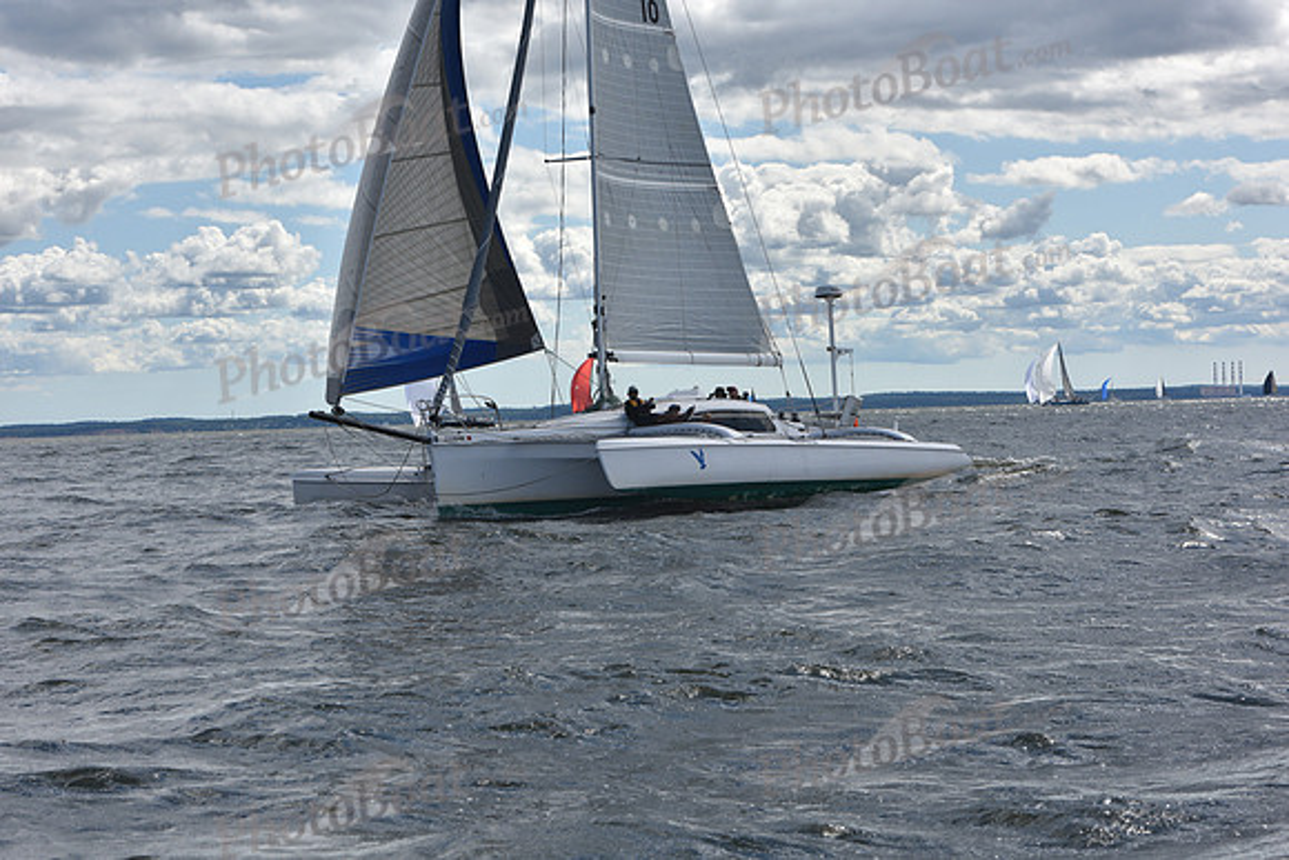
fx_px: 3044
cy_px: 430
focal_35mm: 85
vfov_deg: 16.1
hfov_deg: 23.9
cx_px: 644
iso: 250
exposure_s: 1/1000
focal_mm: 85
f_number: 9
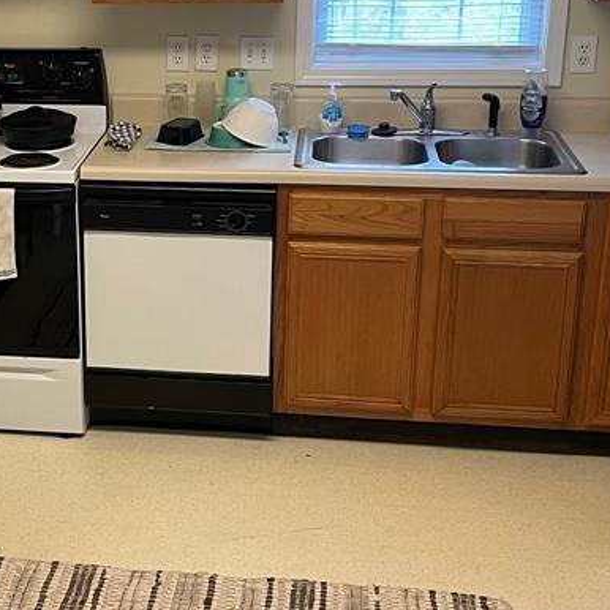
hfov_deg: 27.6
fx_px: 1216
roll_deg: +1.7
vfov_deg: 28.1
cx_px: 119
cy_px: 269
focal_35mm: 61
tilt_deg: -18.8
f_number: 1.6
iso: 320
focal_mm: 4.2
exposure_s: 1/60
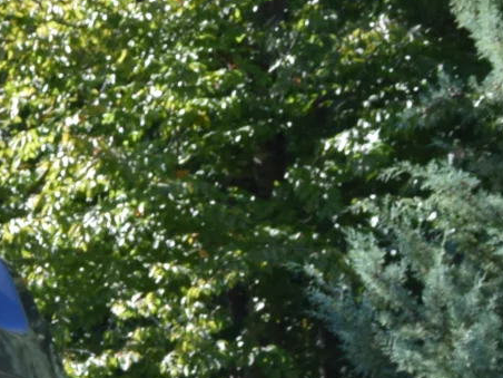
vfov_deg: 8.2
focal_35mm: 172
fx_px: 2495
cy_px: 792
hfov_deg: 9.8
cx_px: -786
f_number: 8
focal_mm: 21
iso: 250
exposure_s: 1/250
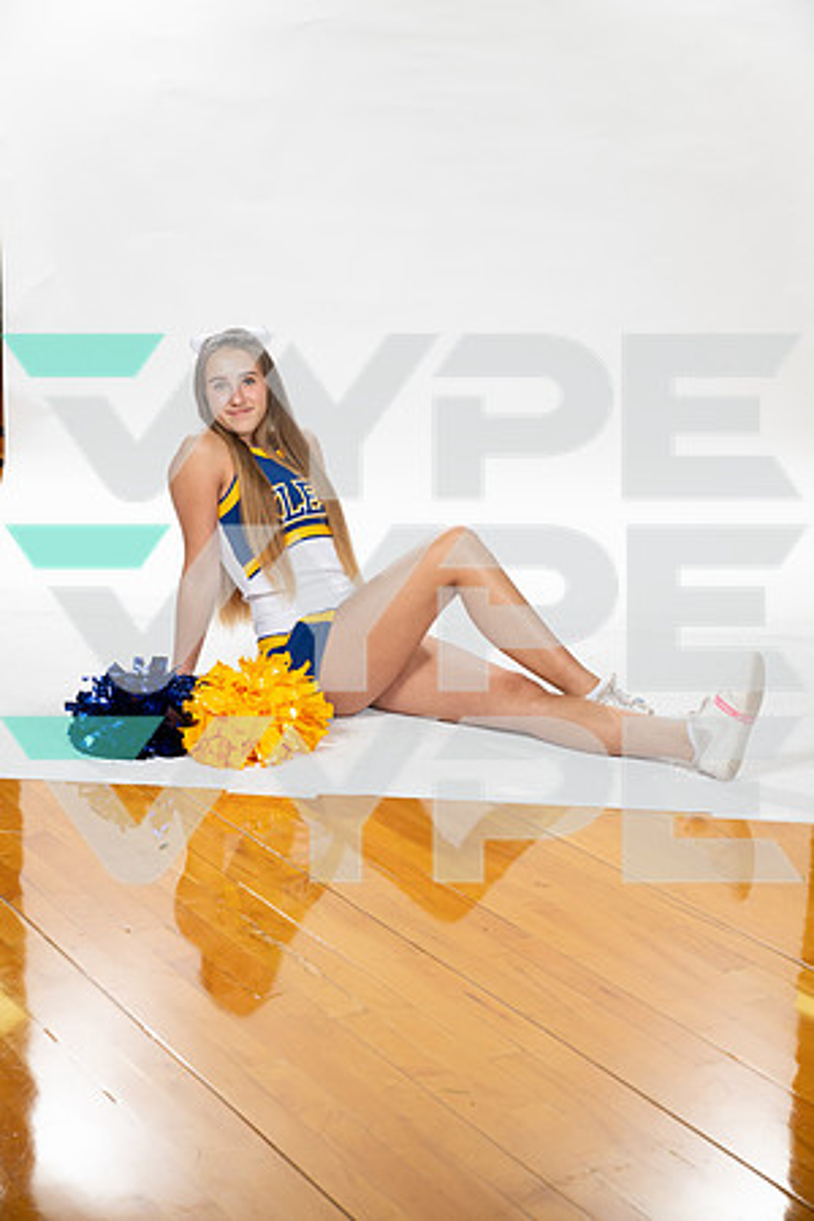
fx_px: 2035
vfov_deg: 33.4
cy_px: 610
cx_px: 407
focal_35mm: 60
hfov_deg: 22.6
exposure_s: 1/320
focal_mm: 60
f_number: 7.1
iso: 800
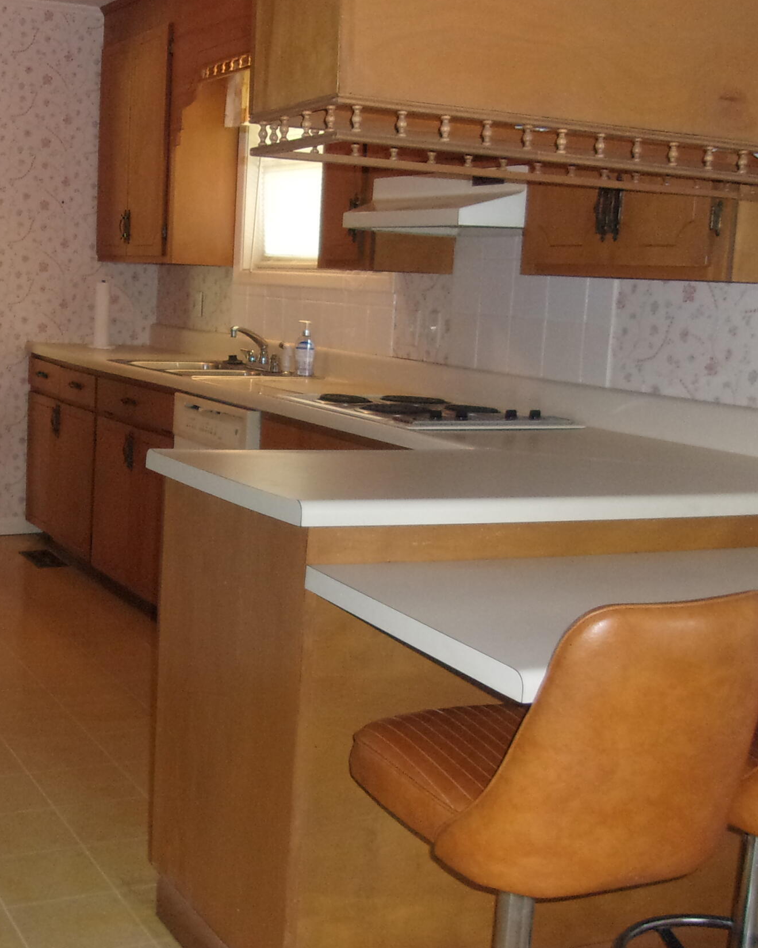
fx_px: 1346
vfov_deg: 38.8
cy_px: 478
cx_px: 305
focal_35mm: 48
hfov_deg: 31.4
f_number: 3
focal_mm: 4.9
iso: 250
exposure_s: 1/34
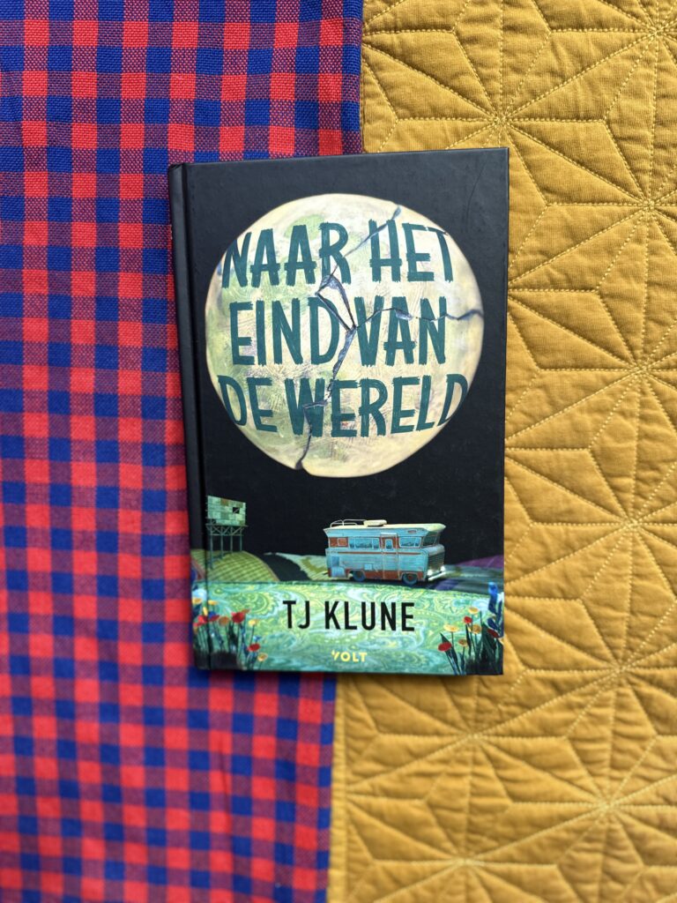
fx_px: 626
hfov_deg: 56.8
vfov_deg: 71.6
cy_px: 452
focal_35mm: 24
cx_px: 338
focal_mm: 6.76
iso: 80
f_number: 1.78
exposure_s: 1/622
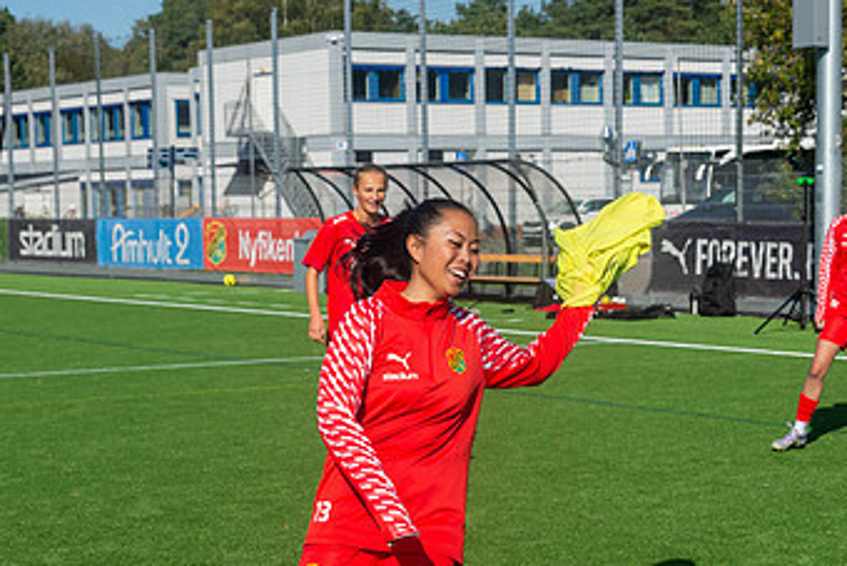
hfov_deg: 24.8
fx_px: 1930
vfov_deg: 16.6
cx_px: 404
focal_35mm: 82
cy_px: 428
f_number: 4
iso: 110
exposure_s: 1/1250
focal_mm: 48
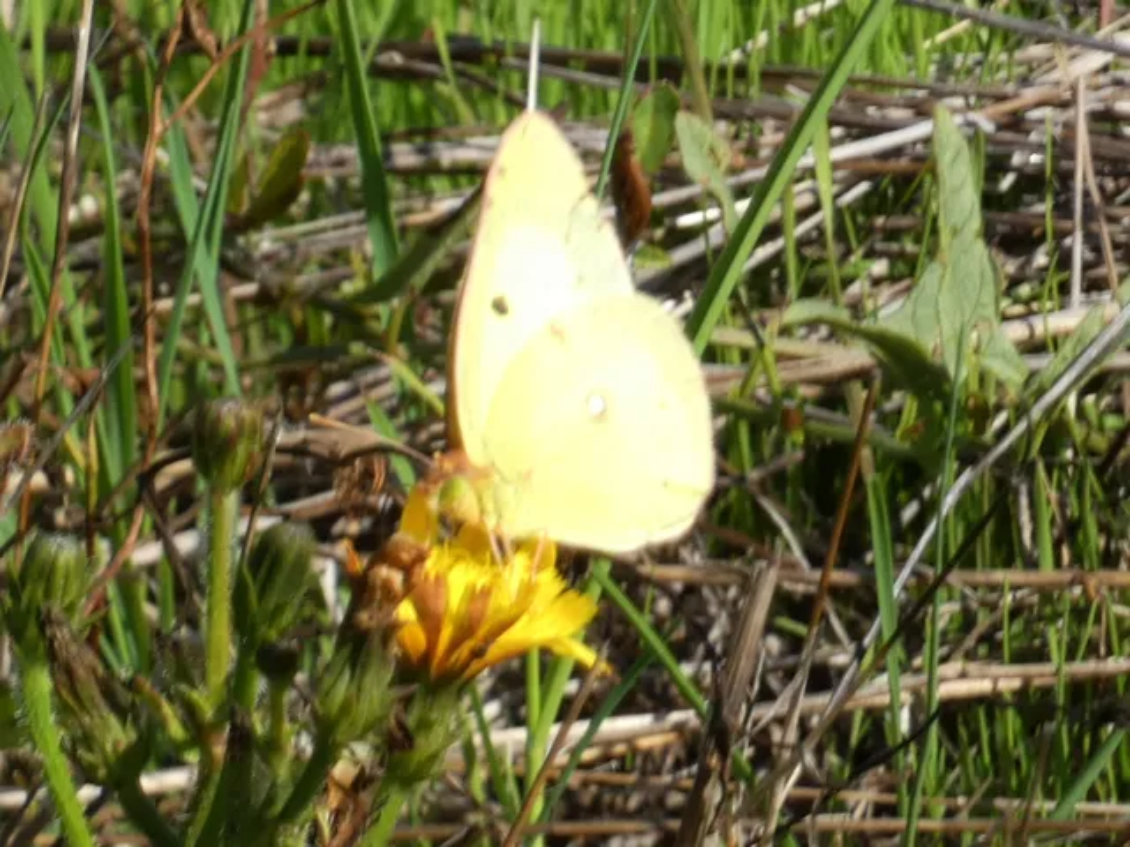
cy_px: 424
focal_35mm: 661
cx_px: 565
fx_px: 21578
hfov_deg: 3.0
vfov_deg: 2.3
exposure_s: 1/125
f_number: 5.6
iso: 80
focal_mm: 118.5
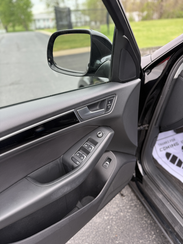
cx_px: 92
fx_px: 169
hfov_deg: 56.8
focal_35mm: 24
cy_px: 122
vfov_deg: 71.6
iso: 80
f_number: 1.78
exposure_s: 1/403
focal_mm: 6.76
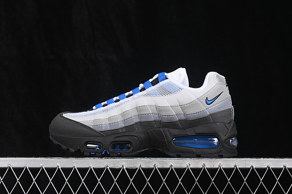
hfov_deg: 27.0
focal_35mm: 75
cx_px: 146
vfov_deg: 18.2
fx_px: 608
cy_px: 97
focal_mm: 50
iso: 160
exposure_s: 1/60
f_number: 7.1
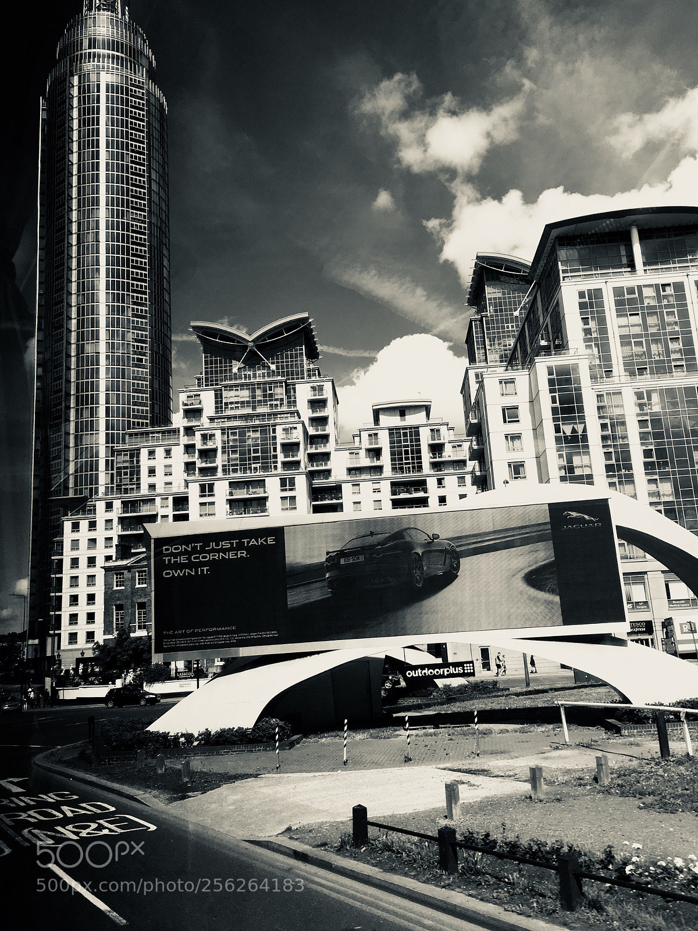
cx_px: 349
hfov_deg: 48.2
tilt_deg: +4.1
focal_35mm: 29
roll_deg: +0.5
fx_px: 780
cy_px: 466
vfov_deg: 61.7
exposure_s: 1/481
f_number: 2.2
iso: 25
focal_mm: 4.15
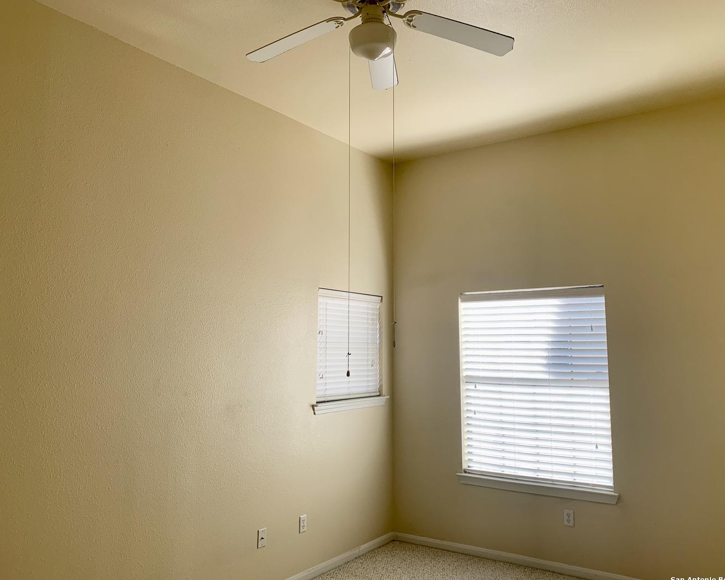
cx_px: 390
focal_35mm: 28
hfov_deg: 62.1
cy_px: 284
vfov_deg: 51.5
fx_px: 601
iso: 50
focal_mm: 4.25
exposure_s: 1/121
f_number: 1.8
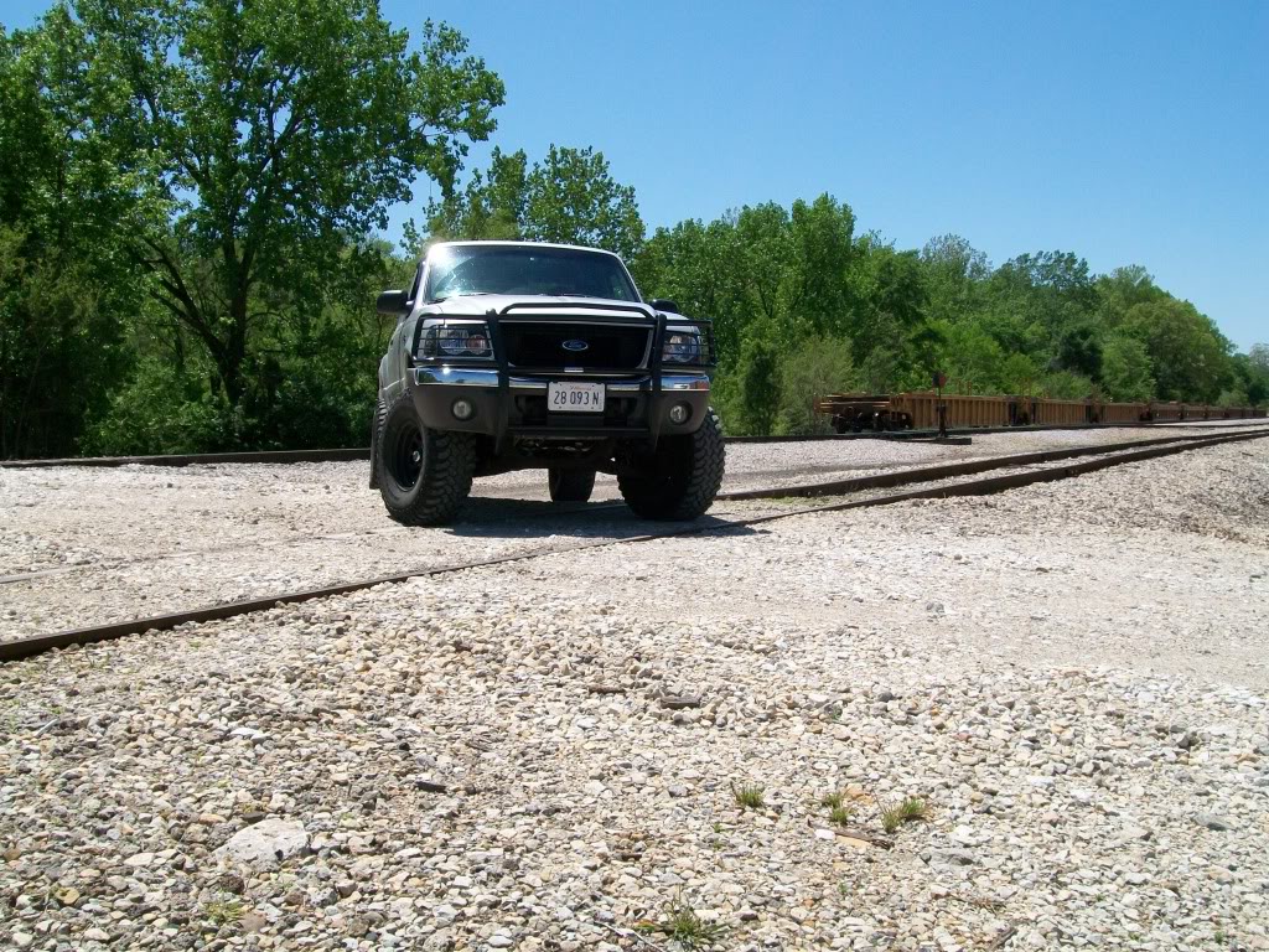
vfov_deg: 39.7
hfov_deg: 51.4
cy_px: 476
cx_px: 634
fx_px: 1320
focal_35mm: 36
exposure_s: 1/500
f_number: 4.8
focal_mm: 6
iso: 64
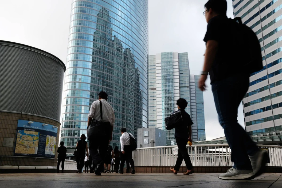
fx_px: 274
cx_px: 141
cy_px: 94
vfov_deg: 37.8
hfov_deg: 54.5
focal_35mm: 35
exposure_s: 1/120
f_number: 14
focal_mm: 23
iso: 800
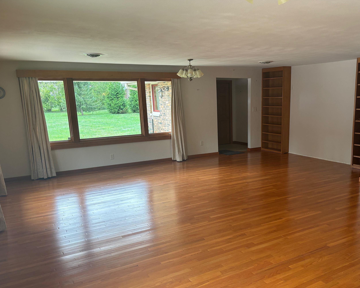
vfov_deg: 47.0
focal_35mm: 31
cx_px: 218
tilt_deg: -11.0
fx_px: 330
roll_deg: +1.5
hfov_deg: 56.7
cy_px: 164
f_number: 1.6
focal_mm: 5.96
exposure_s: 1/121
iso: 80
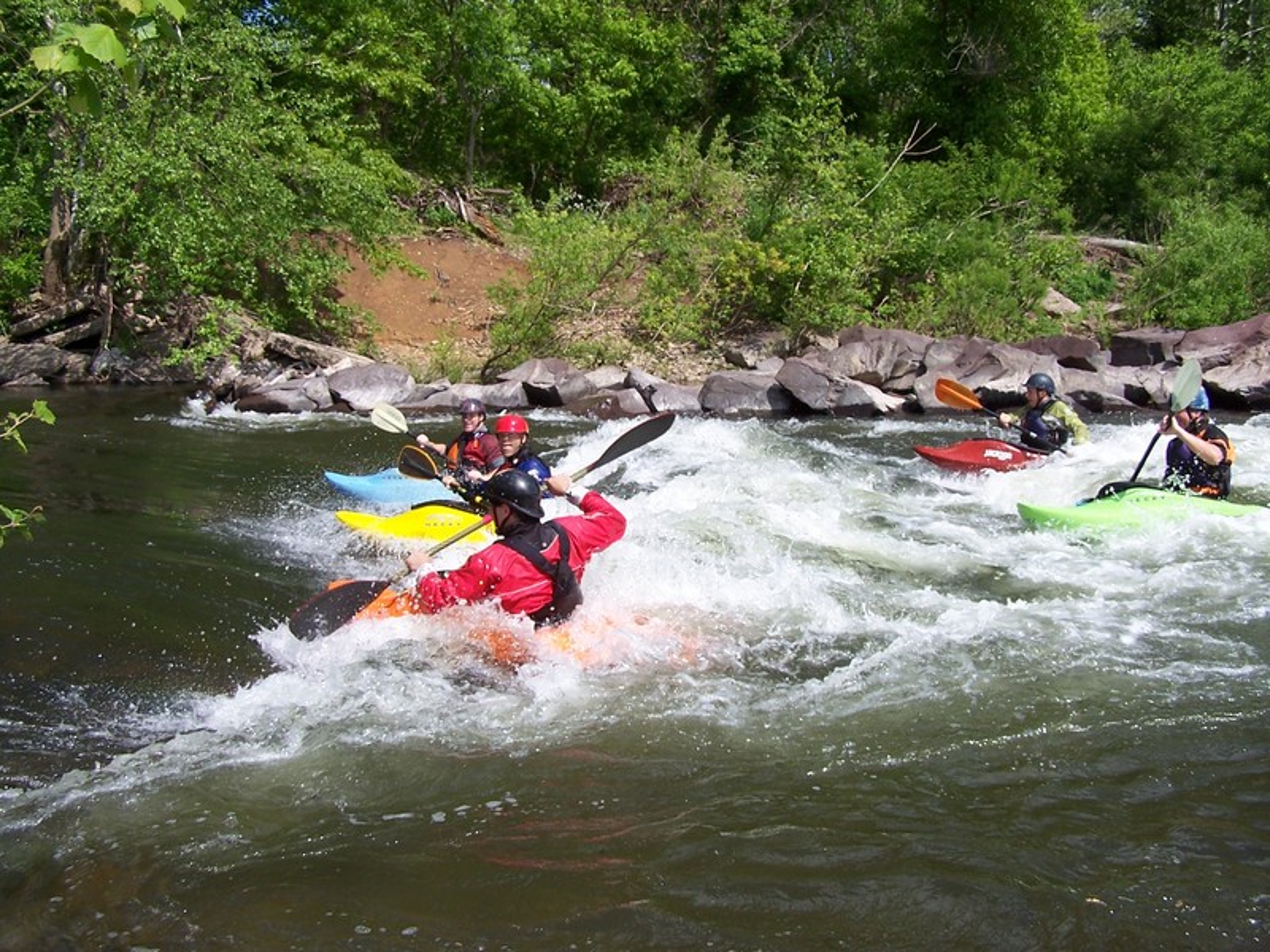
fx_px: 1394
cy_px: 476
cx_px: 635
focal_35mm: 38
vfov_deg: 37.7
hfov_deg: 49.0
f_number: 4
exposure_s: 1/750
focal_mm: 6.3
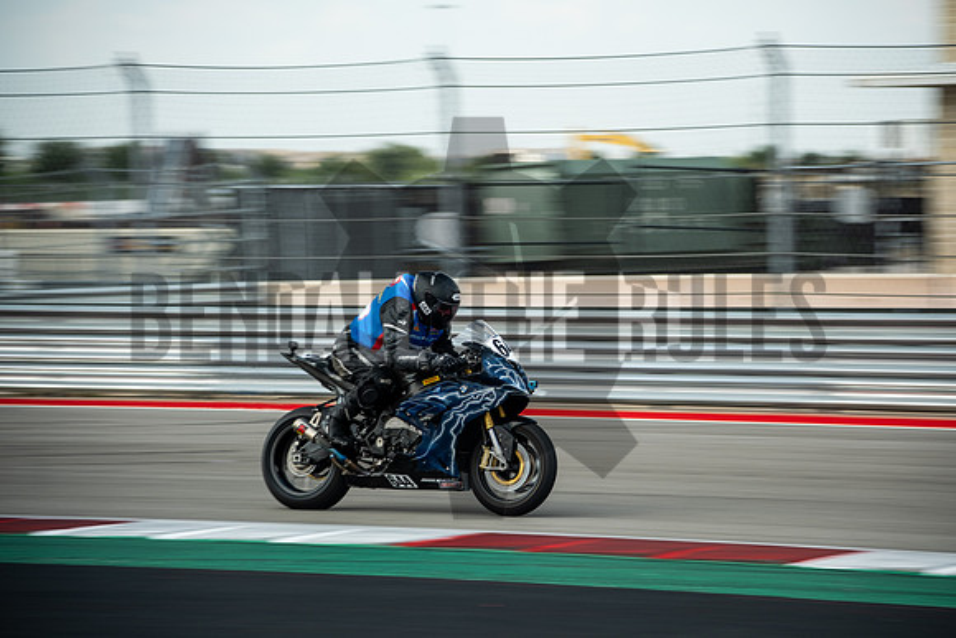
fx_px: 3984
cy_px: 319
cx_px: 478
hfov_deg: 13.7
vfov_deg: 9.2
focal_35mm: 150
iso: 160
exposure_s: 1/200
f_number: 4.5
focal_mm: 100
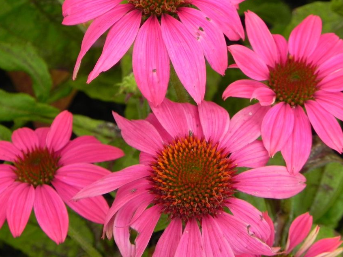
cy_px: 119
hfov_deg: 8.5
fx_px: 2298
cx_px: 160
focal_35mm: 232
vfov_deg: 6.4
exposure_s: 1/160
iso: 160
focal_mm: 32.7
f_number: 5
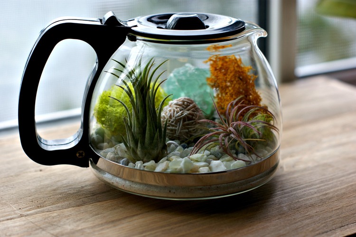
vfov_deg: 18.2
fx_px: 741
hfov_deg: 27.0
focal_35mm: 75
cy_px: 118
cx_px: 178
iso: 100
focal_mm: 50
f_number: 3.2
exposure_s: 1/125
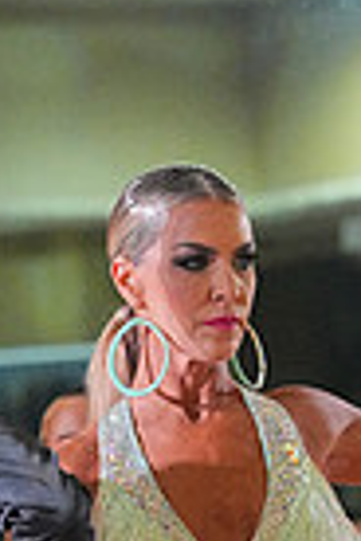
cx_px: 53
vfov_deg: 3.0
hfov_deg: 2.0
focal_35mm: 678
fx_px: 10197
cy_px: 862
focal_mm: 161
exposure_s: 1/400
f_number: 5
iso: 8000
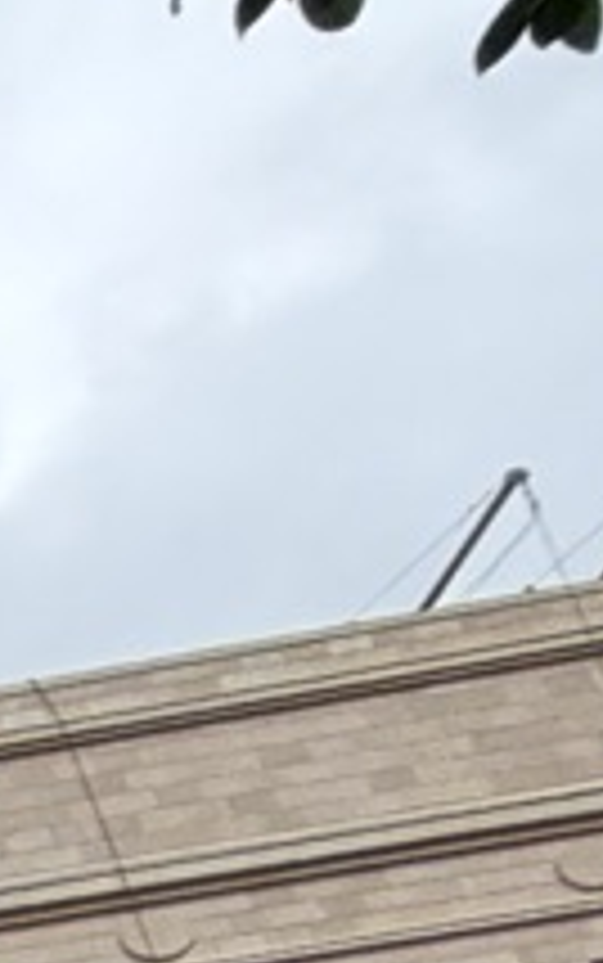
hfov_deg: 5.3
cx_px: -2992
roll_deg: +0.2
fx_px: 3282
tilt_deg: +16.9
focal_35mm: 125
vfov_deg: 10.6
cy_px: 2988
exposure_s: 1/1087
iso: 20
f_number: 2.2
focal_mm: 2.22
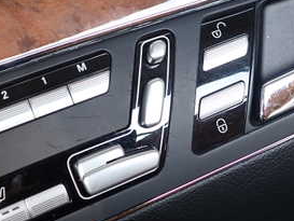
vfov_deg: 22.2
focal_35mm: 66
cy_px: 82
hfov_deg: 29.4
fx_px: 561
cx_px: 139
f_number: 2.3
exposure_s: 1/100
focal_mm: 5.4
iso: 100
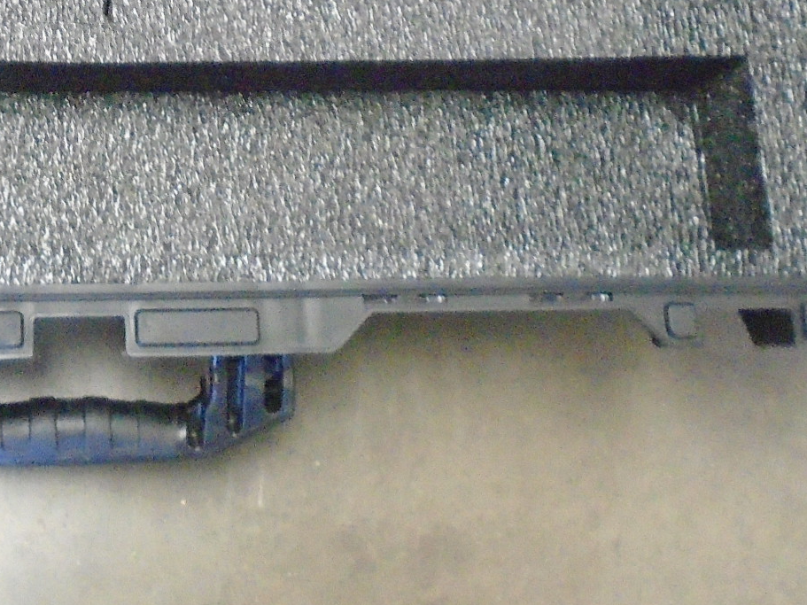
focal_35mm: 74
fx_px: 1725
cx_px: 74
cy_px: -125
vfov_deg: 18.8
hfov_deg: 25.5
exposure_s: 1/60
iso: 800
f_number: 3.2
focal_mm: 4.6
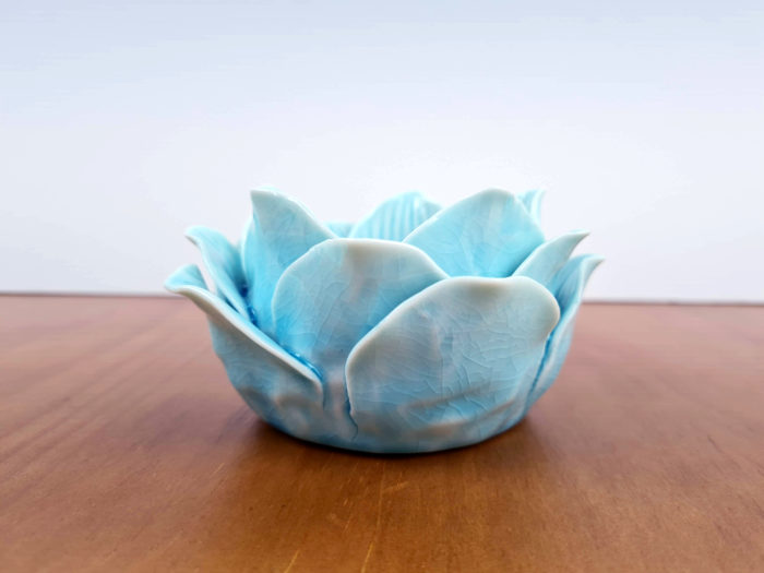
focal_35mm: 26
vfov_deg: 53.1
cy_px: 286
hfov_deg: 67.3
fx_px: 574
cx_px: 382
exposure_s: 1/291
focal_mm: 5.4
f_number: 1.8
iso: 50
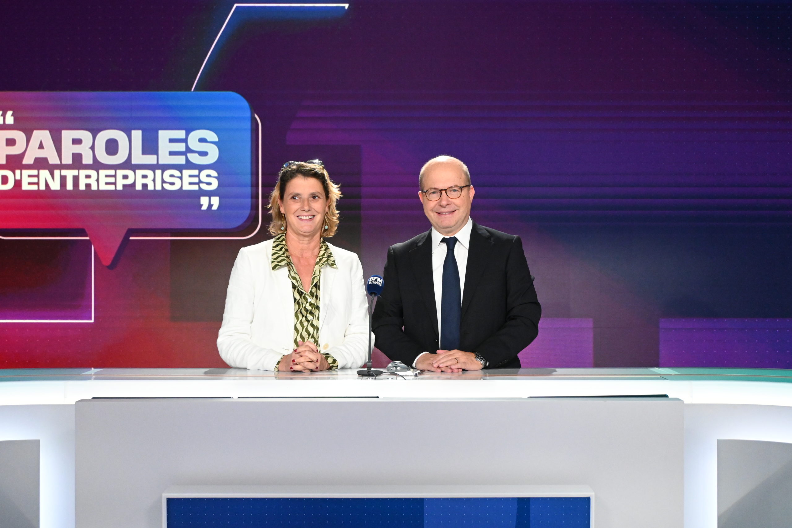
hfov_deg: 38.9
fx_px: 1122
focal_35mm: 51
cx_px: 396
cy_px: 264
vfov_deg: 26.5
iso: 5000
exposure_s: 1/400
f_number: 5
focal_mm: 34
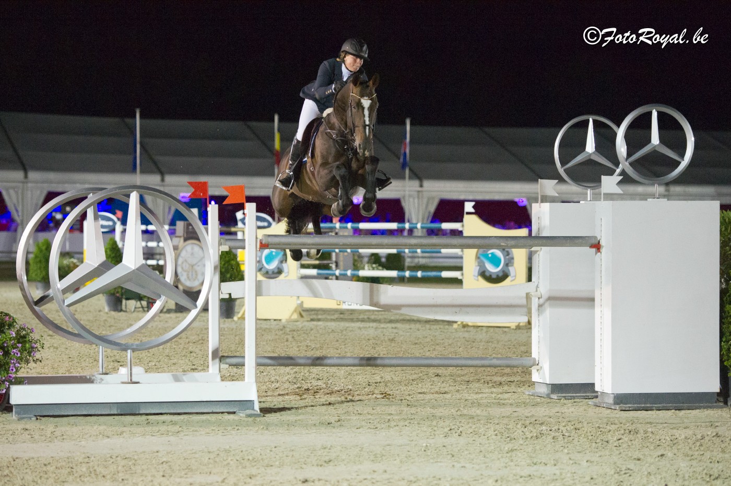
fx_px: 2354
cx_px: 366
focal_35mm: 116
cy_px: 243
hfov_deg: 17.6
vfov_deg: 11.8
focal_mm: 116
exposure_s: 1/1000
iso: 5000
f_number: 2.8
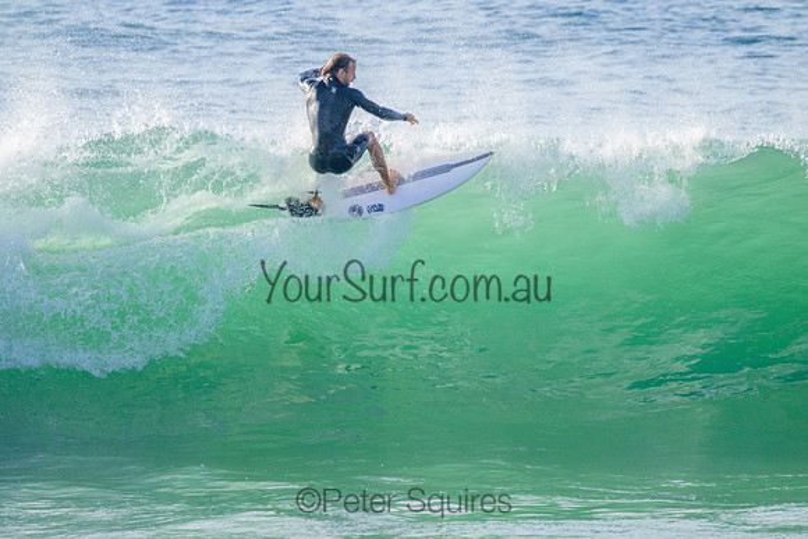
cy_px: 270
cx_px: 404
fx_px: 17959
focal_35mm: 800
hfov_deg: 2.6
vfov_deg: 1.7
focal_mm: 800
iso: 1800
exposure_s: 1/2000
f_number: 11
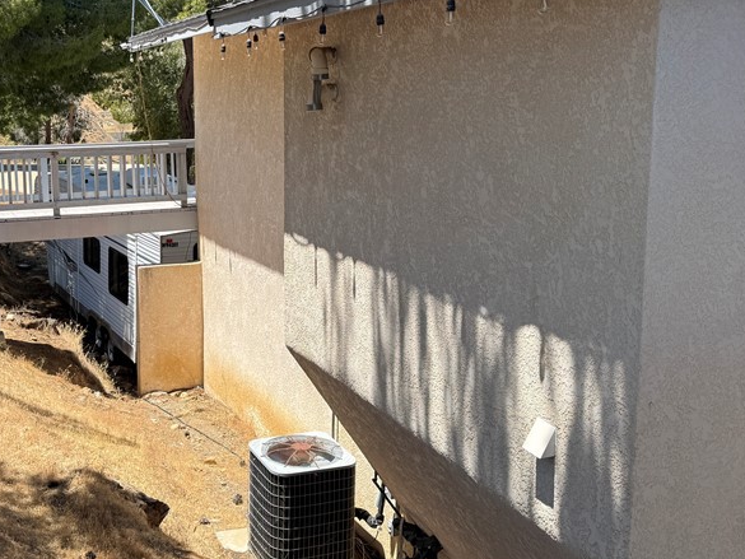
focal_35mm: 42
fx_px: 904
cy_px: 223
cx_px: 245
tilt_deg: -7.2
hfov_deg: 44.1
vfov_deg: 34.2
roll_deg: +0.6
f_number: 1.78
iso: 80
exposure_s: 1/2525
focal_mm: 6.76
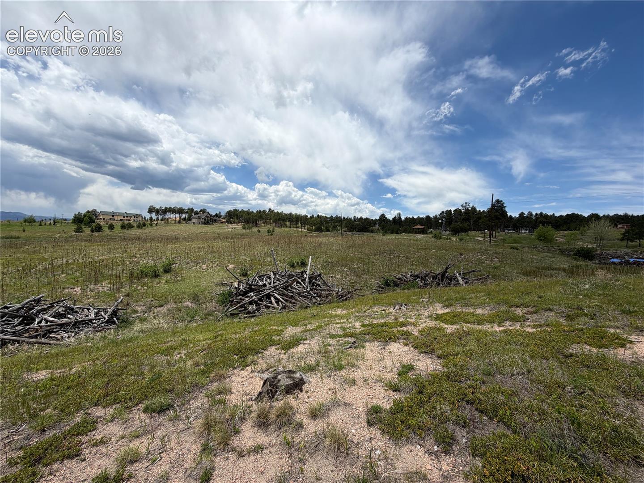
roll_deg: -1.6
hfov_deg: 102.1
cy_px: 242
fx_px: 260
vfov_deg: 85.7
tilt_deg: -0.9
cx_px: 322
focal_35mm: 14
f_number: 2.2
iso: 20
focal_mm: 2.22
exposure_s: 1/1399
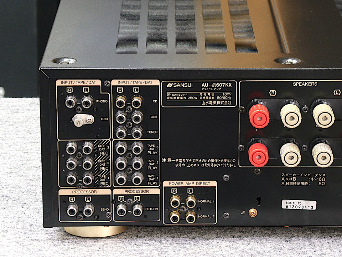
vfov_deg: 9.8
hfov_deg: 13.1
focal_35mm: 151
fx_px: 1492
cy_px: 128
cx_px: 171
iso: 200
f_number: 5.4
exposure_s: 1/2
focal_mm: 27.1
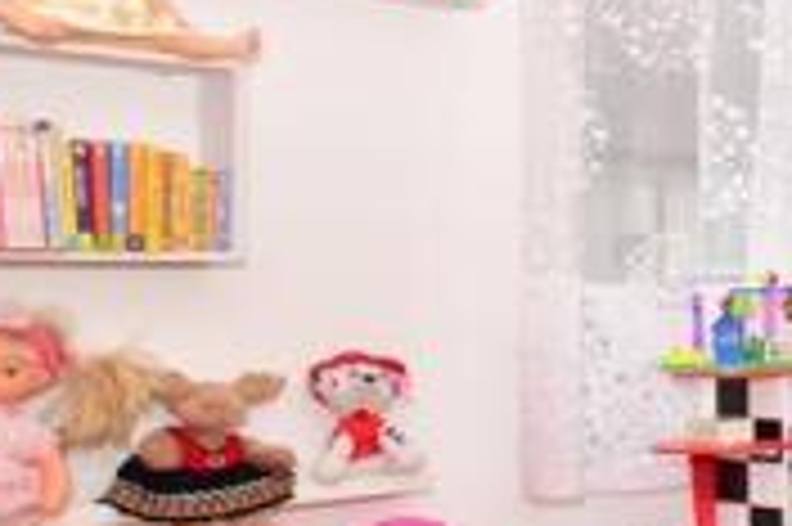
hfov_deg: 22.2
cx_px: 1413
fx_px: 1231
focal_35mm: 56
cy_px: 281
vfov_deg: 24.1
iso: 200
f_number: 7.1
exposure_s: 1/200
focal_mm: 10
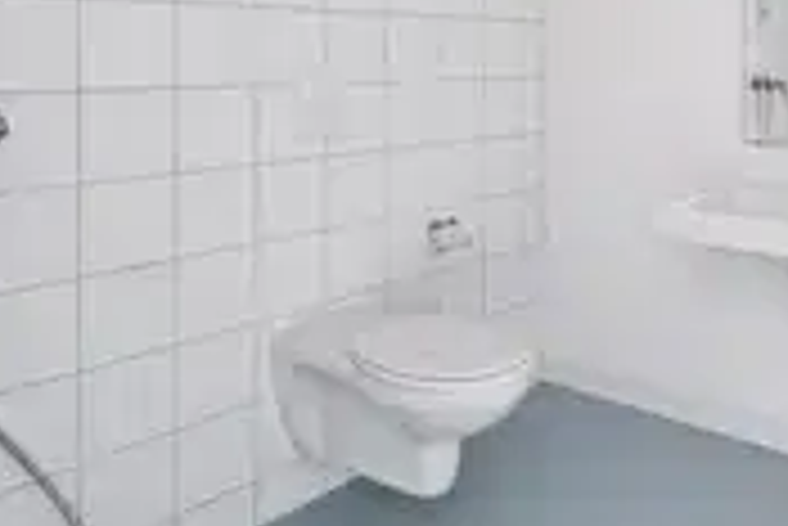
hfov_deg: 50.1
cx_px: 626
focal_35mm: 36
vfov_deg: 35.0
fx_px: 789
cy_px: 63
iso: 800
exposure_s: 1/1.25
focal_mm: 10
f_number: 8
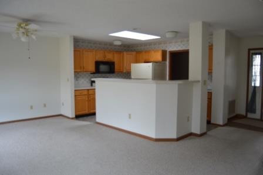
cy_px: 88
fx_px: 197
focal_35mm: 27
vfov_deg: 47.9
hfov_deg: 67.4
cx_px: 132
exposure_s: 1/60
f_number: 3.5
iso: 400
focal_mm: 18
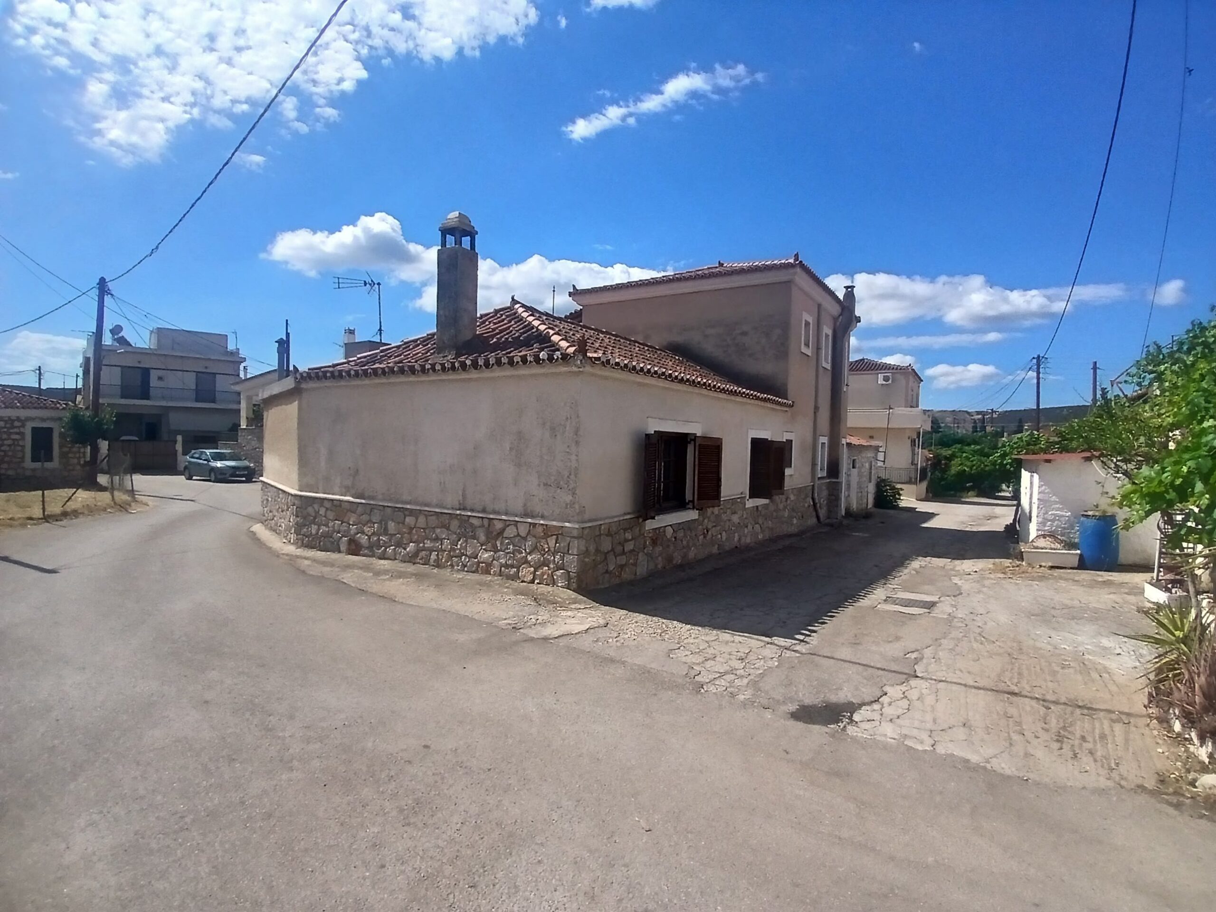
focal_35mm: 17
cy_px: 456
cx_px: 608
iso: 50
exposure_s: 1/2304
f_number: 2.2
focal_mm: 1.4
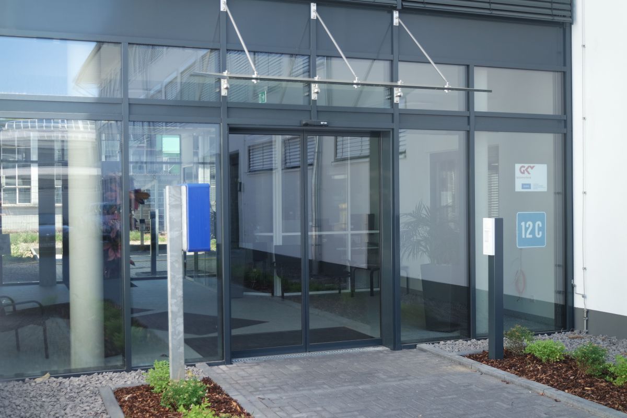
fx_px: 766
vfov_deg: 30.5
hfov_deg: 44.5
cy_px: 209
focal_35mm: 44
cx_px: 314
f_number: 4.5
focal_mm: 29
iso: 100
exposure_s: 1/100
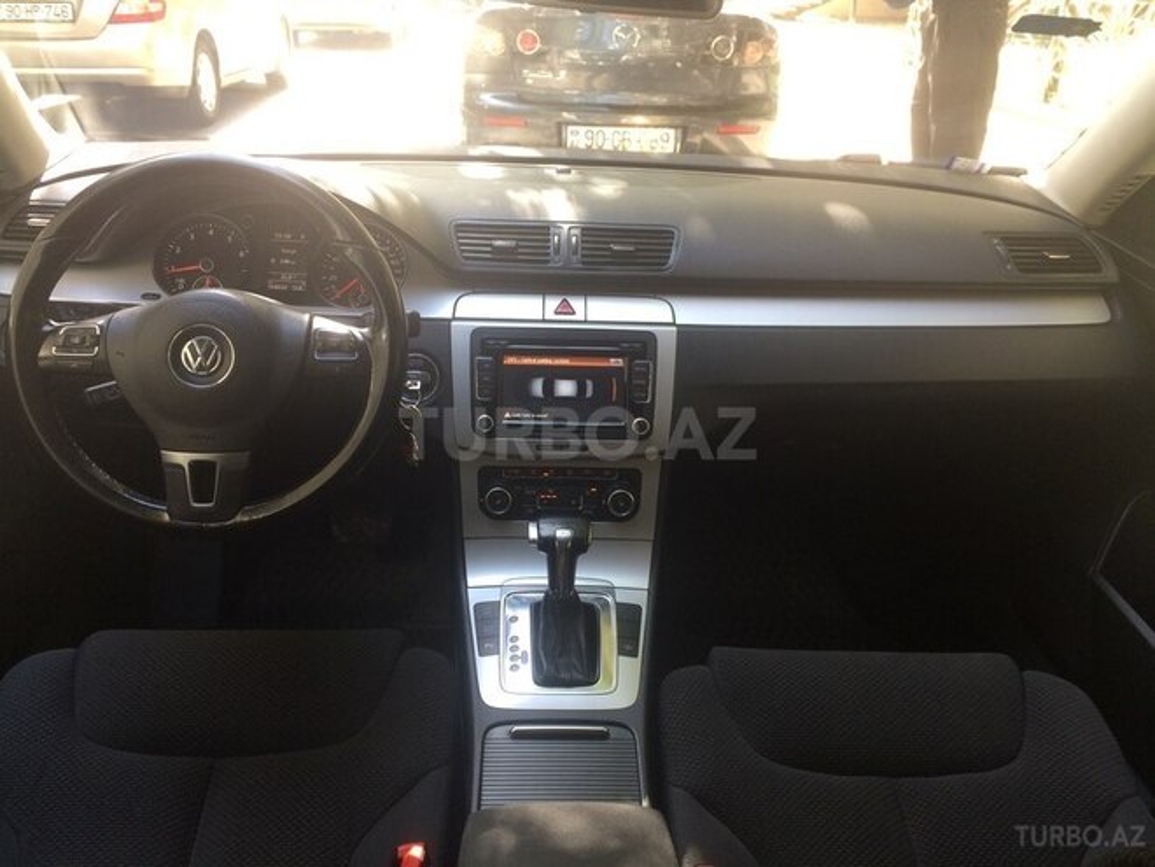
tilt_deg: -22.3
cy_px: 434
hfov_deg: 61.7
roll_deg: -3.1
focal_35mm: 29
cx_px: 578
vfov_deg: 48.2
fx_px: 968
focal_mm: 4.15
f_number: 2.2
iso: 50
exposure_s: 1/50
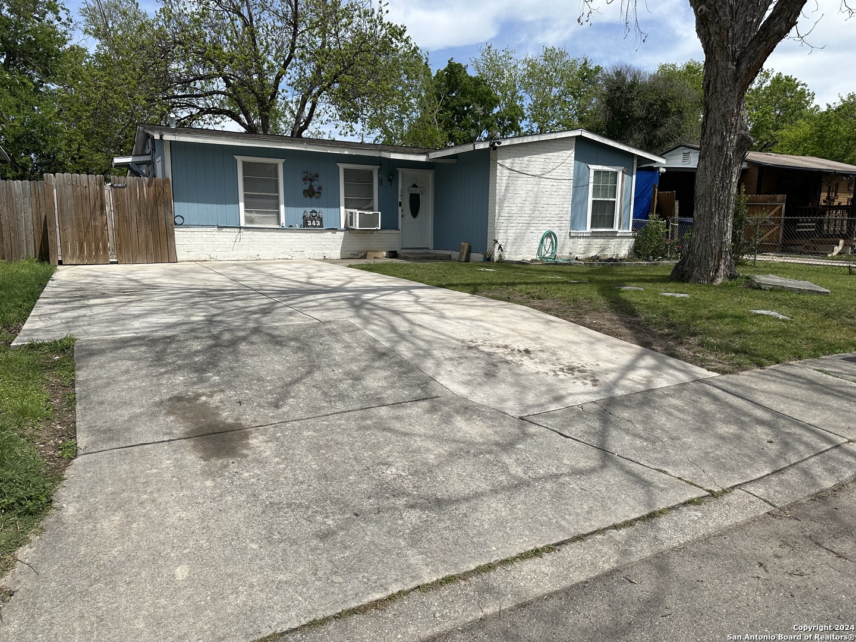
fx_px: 593
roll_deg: -0.7
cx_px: 428
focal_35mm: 24
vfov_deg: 56.8
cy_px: 321
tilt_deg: -8.0
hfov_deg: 71.6
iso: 80
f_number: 1.78
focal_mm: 6.86
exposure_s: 1/6211
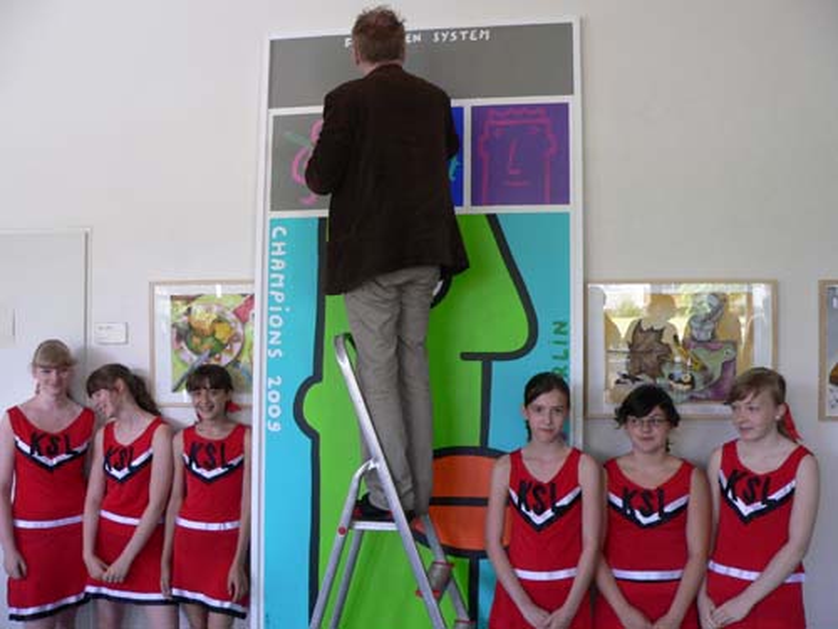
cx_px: 419
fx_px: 872
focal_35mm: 36
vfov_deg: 39.7
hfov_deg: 51.4
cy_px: 314
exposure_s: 1/40
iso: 200
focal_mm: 6
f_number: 2.8
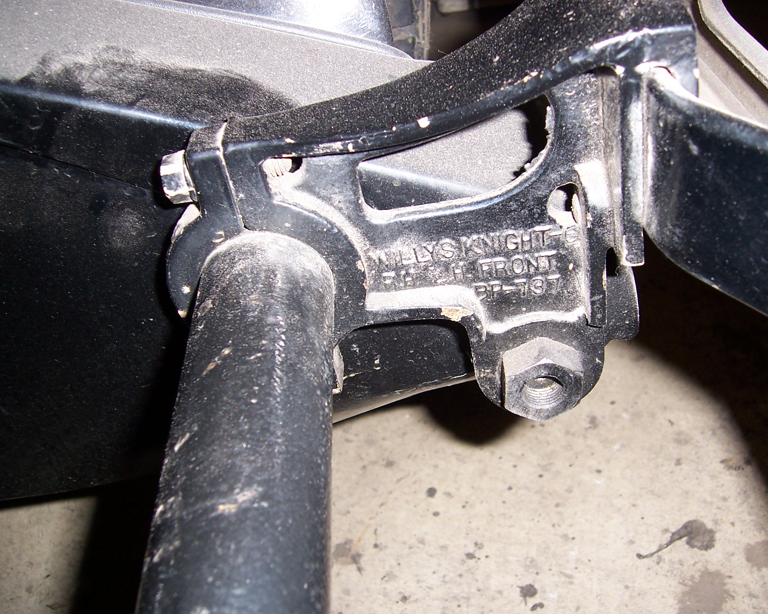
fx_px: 864
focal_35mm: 38
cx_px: 392
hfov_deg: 47.9
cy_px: 311
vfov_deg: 39.1
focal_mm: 6
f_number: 3
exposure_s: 1/60
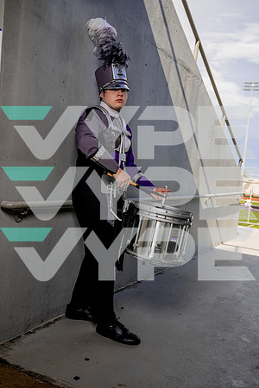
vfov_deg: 49.6
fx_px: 421
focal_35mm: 39
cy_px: 194
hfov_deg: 34.2
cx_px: 130
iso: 100
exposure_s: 1/250
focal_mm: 39
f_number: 5.6
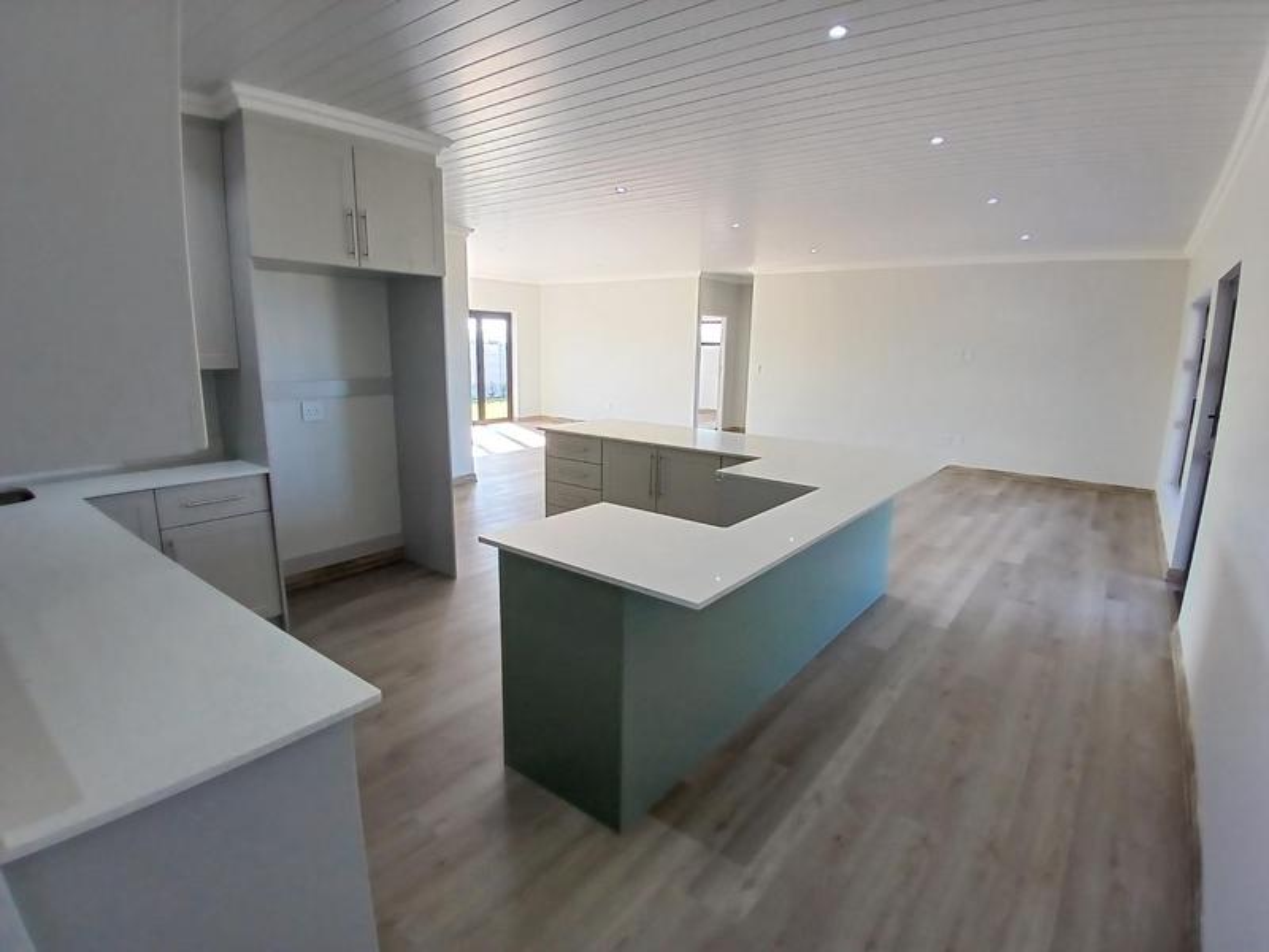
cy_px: 476
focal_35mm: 17
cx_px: 634
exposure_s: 1/50
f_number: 2.2
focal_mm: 1.4
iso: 100
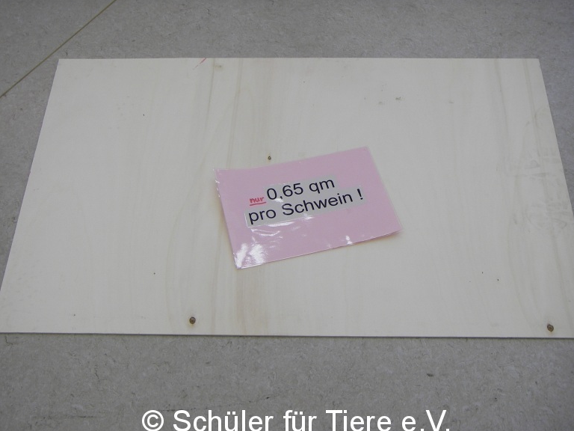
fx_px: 829
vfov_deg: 29.1
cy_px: 220
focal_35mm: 50
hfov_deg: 38.2
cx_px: 298
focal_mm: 8.1
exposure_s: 1/40
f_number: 3.5
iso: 50
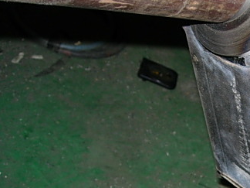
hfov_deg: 24.9
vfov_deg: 19.6
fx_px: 542
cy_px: 128
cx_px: 245
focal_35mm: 75
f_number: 2.8
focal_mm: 7.8
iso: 79
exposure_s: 1/64
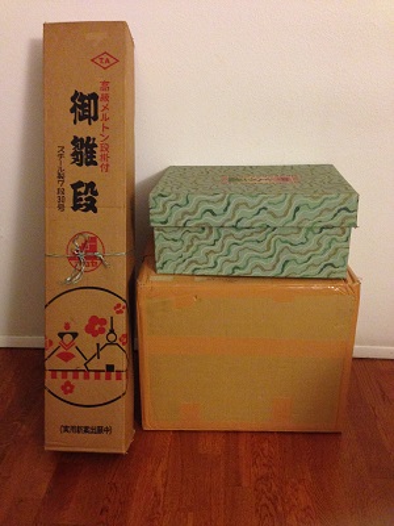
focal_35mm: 33
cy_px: 263
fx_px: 501
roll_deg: -0.6
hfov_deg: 42.9
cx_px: 197
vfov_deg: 55.4
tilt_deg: -19.0
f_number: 2.4
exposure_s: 1/20
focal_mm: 4.12
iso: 400
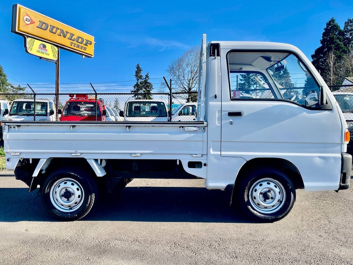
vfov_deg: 54.9
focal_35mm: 25
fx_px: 255
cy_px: 132
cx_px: 176
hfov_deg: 69.4
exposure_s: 1/1946
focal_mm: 5.1
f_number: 1.6
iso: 32
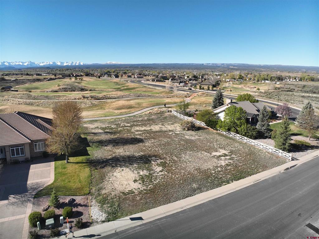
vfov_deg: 56.8
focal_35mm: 24
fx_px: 221
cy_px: 120
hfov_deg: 71.6
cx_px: 160
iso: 100
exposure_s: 1/200
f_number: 2.8
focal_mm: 12.29
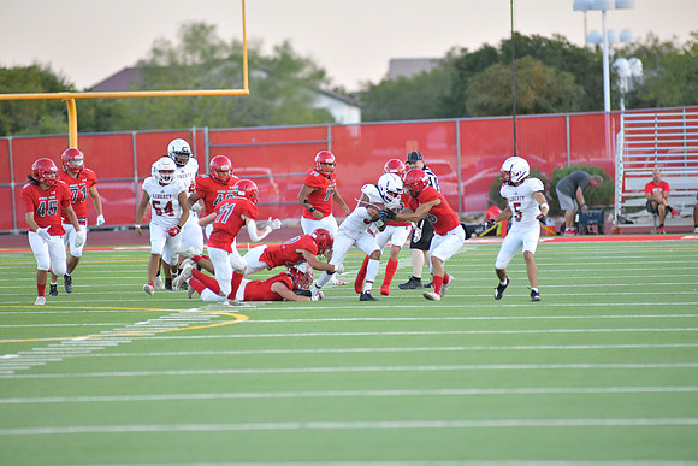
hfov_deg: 6.9
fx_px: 5818
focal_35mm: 300
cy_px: 233
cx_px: 349
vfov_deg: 4.6
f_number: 3.5
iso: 2000
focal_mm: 300
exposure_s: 1/1250
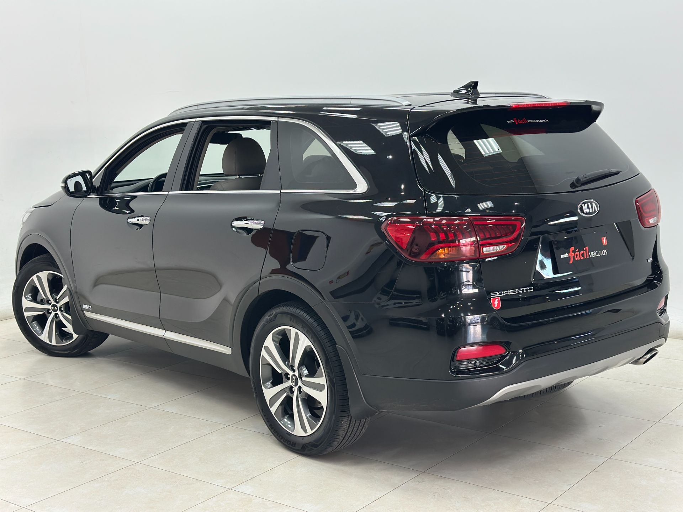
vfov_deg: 30.3
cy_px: 256
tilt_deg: -7.9
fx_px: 947
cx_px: 342
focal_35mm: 48
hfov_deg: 39.7
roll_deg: +2.0
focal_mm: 6.86
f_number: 1.78
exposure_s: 1/120
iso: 100
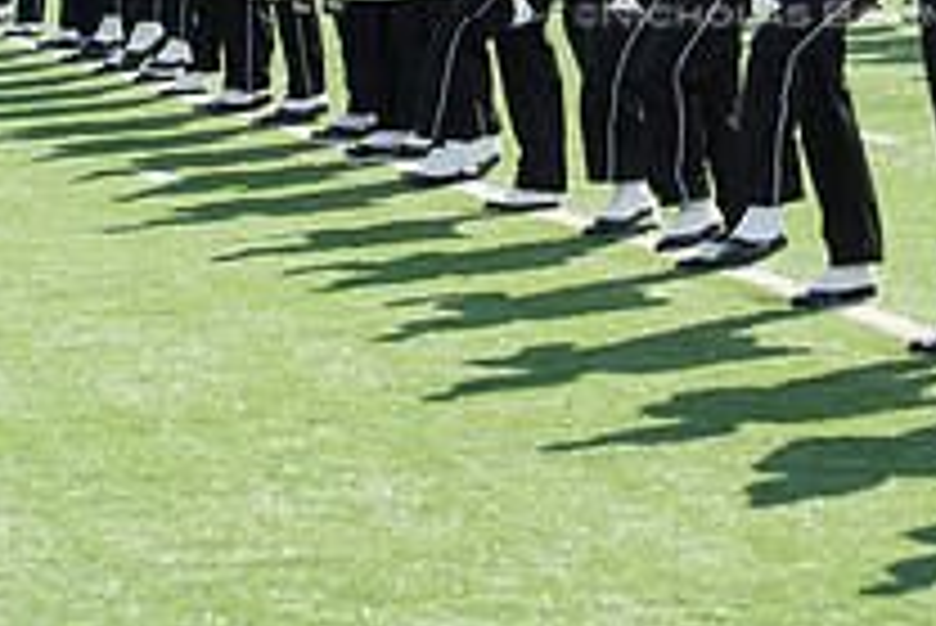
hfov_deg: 10.5
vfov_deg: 7.0
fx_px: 5073
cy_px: -189
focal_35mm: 195
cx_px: 760
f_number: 4.5
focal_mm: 70
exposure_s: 1/1000
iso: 200
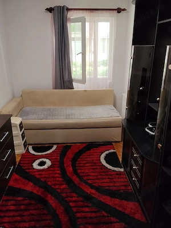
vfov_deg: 61.7
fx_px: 191
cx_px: 86
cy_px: 114
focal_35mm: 29
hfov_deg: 48.2
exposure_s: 1/33
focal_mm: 4.22
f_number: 1.8
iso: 200
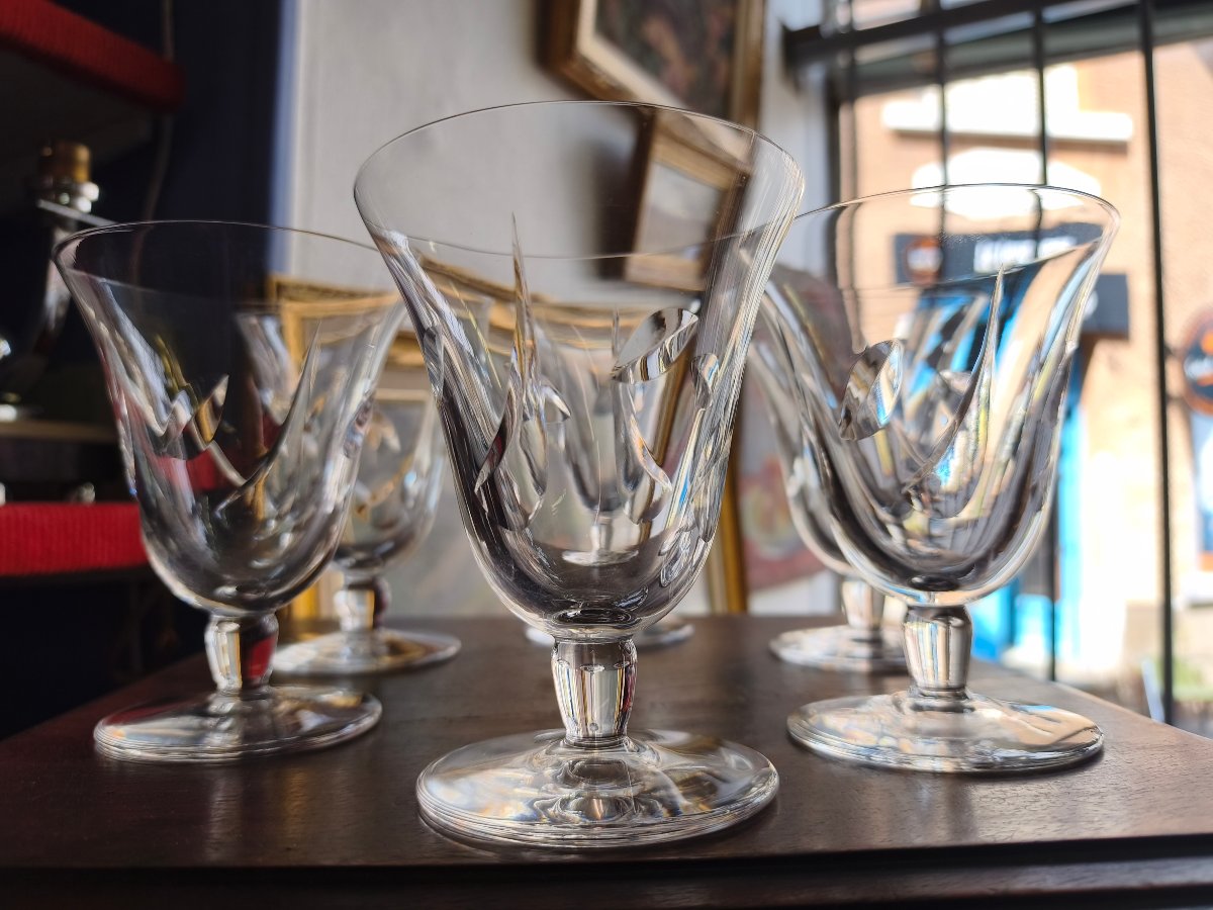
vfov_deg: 58.9
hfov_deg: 73.9
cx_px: 606
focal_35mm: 23
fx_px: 806
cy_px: 455
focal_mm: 6.06
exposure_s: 1/163
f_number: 1.7
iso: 50
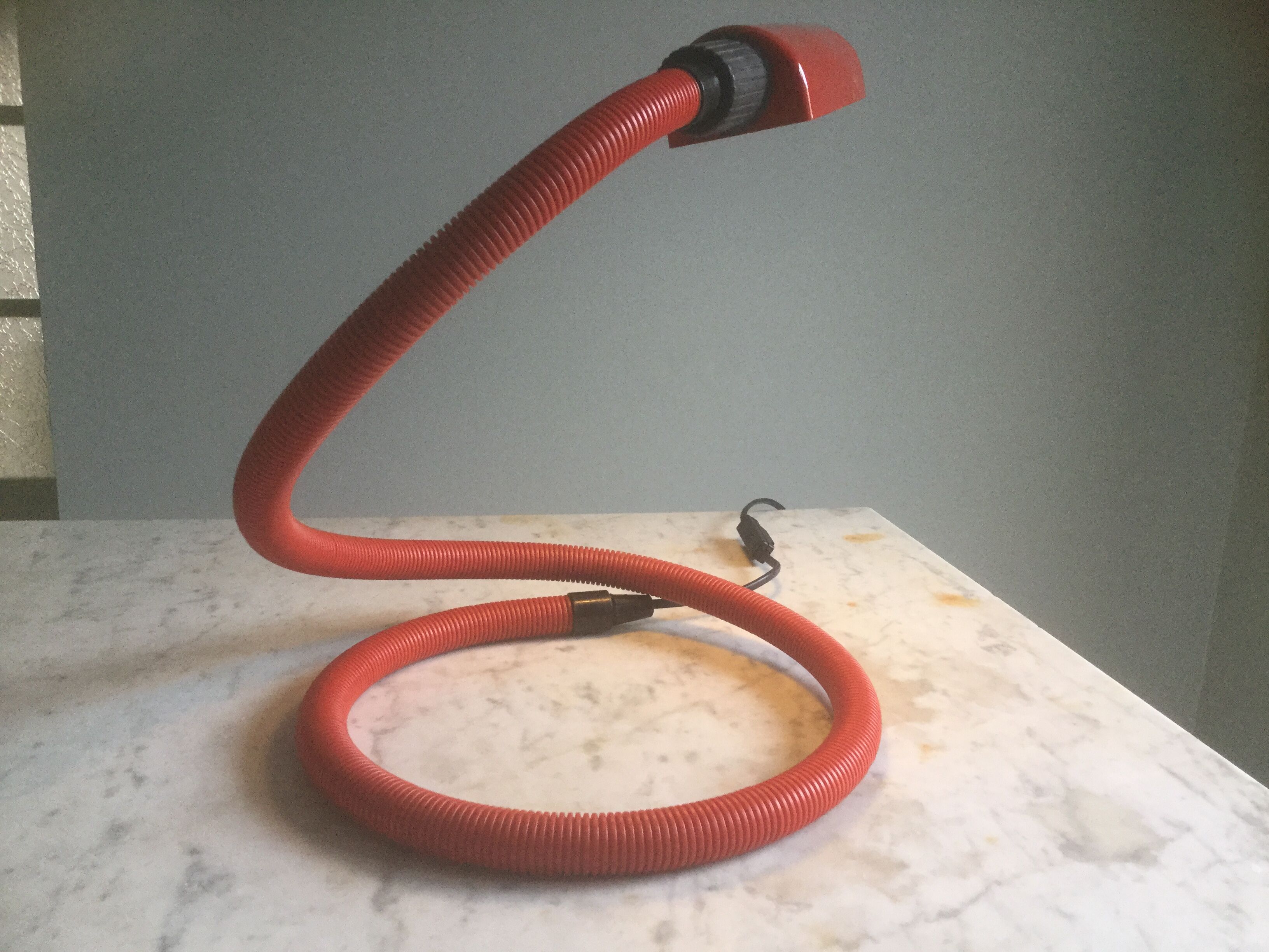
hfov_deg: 58.4
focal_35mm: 31
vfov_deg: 45.4
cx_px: 634
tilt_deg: -14.4
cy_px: 476
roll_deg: -1.2
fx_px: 1136
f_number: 2.4
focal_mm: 3.3
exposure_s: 1/33
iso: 64
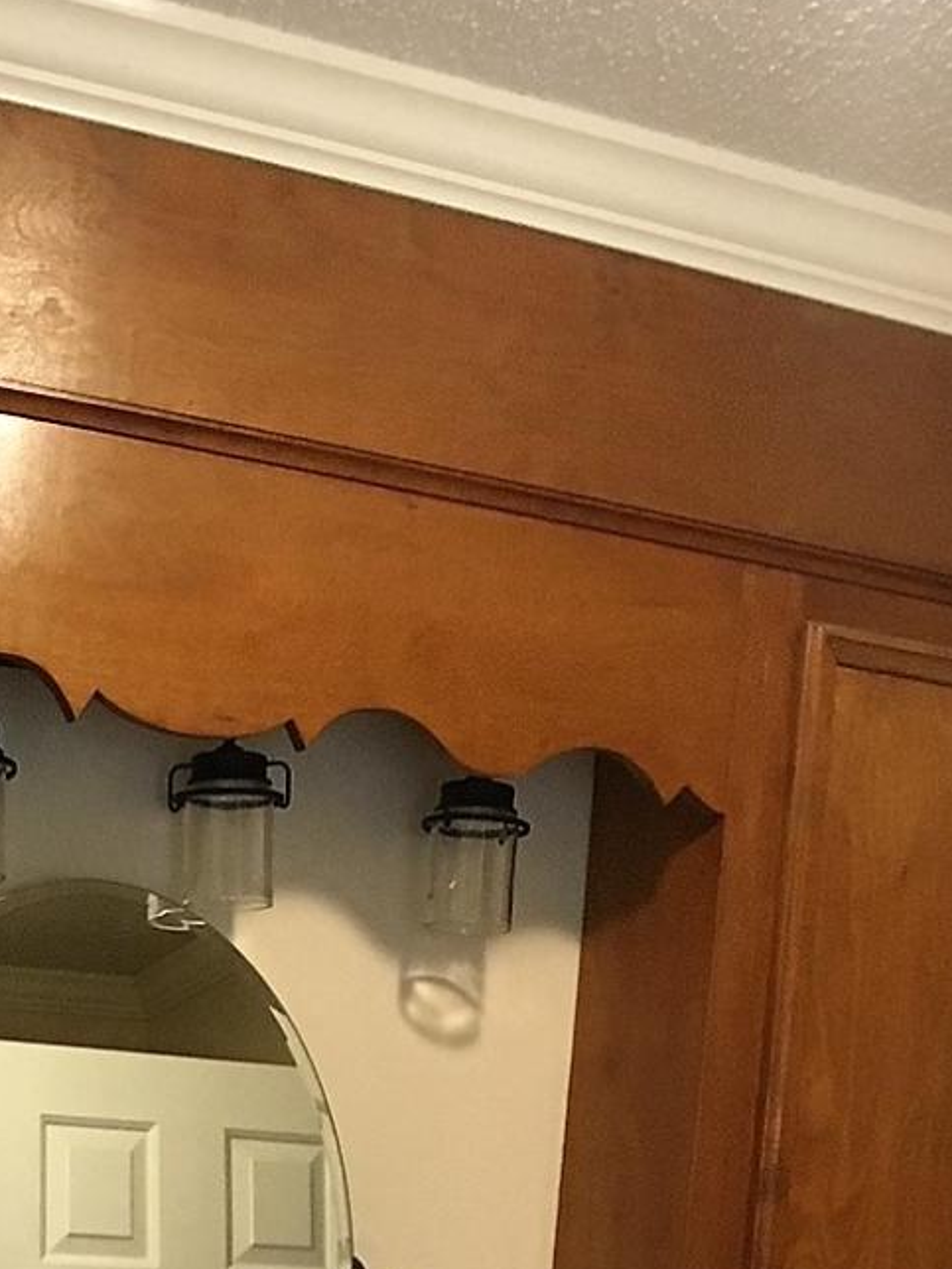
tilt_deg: -5.3
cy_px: 1409
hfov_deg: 16.1
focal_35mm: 90
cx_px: 20
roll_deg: -4.1
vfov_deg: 20.7
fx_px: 3300
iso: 200
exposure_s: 1/20
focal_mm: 4.15
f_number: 2.2
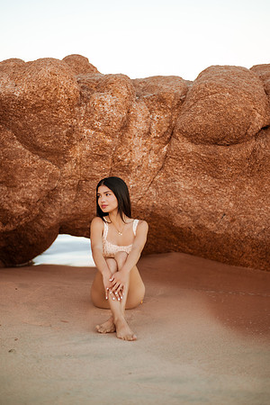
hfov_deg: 23.4
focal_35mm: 58
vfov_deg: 34.5
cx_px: 135
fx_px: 652
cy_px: 202
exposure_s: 1/800
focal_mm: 58
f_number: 1.4
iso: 100
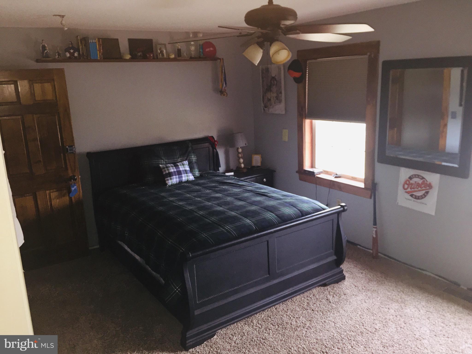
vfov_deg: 48.2
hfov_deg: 61.7
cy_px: 177
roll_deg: +2.8
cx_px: 236
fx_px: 395
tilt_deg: -13.1
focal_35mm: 29
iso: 160
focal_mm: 4.15
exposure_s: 1/20
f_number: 2.2
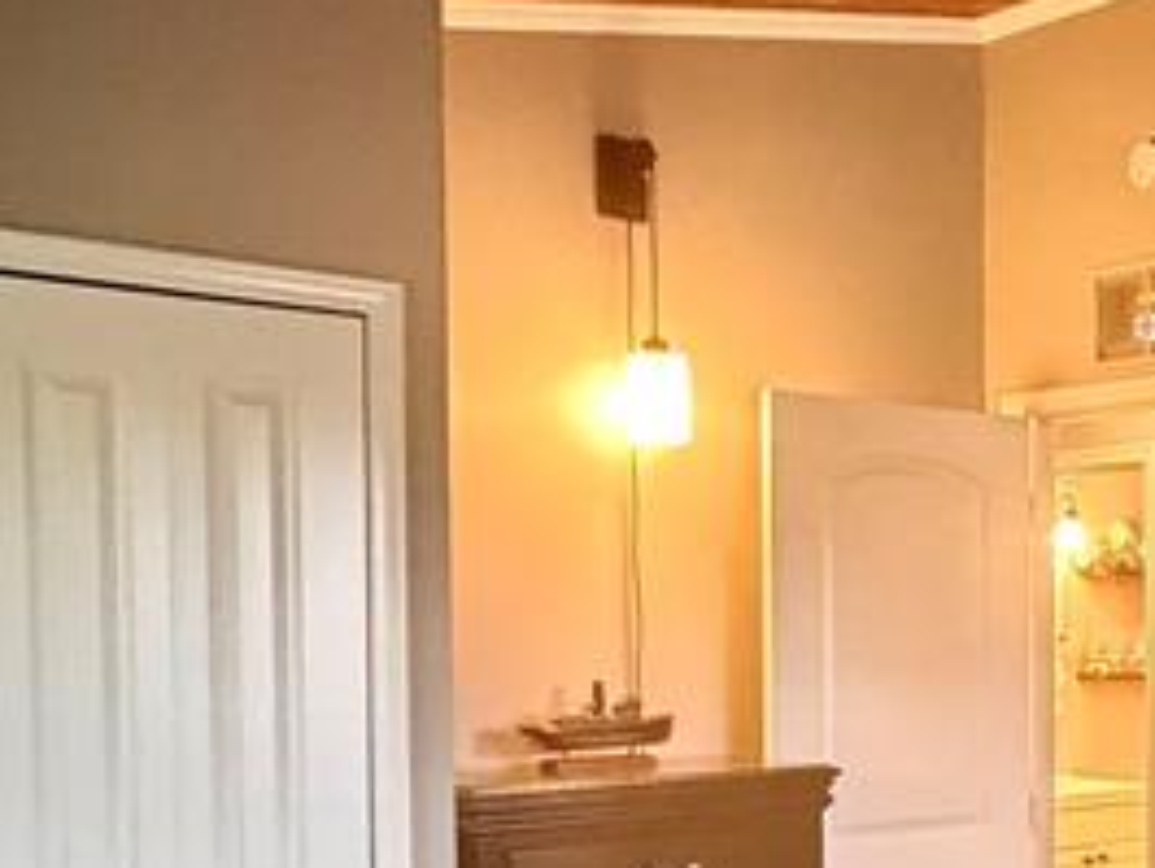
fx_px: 1803
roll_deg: -0.1
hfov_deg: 32.4
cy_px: 685
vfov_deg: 26.6
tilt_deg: -2.4
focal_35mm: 54
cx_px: 1186
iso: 1000
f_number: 2.2
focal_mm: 2.22
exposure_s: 1/60
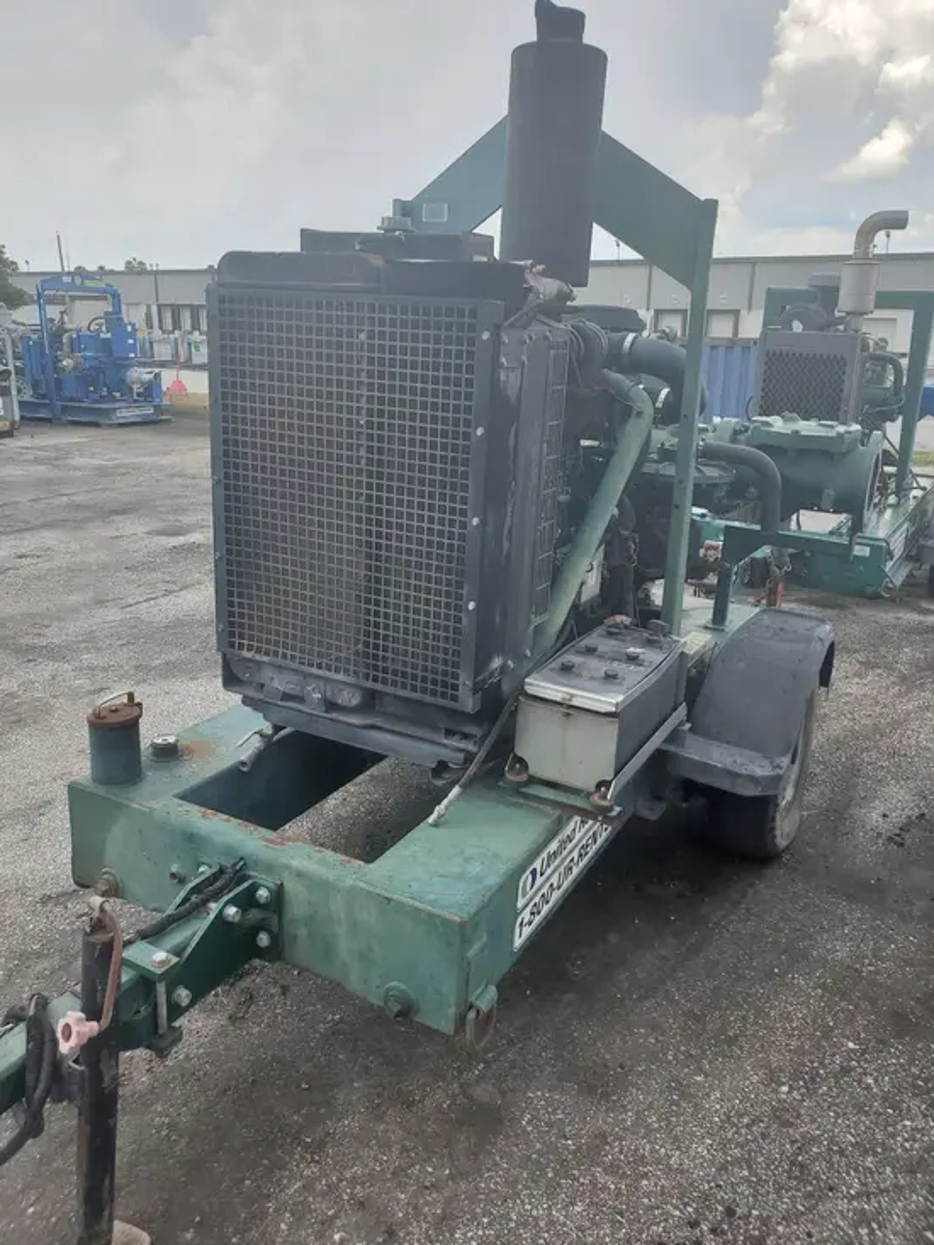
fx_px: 935
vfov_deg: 67.3
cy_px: 622
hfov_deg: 53.1
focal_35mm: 26
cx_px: 467
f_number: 2.4
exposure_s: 1/390
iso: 50
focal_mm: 4.3
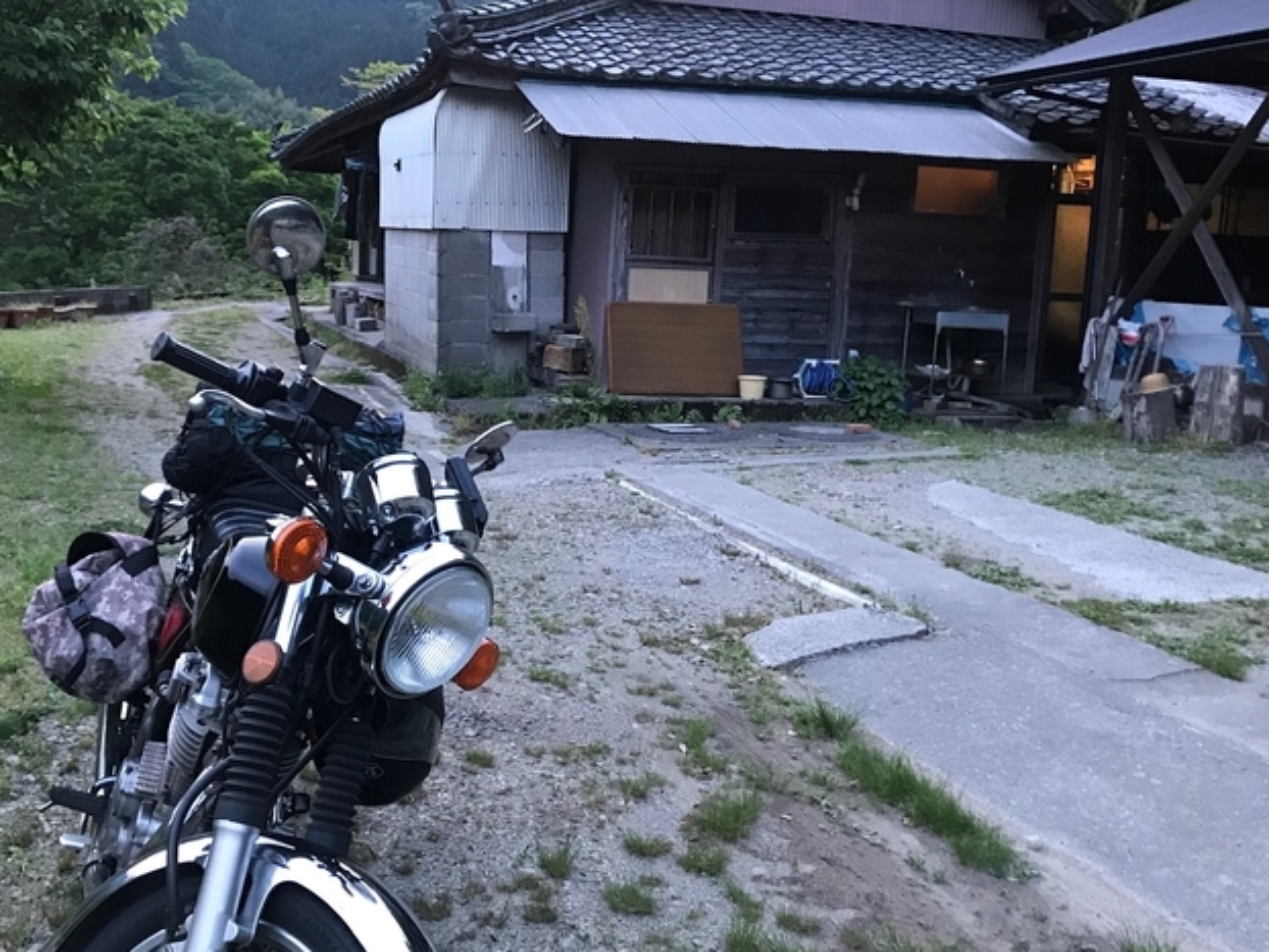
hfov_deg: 50.8
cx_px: 471
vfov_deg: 39.6
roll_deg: -2.6
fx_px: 1320
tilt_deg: -6.4
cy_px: 408
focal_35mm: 36
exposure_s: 1/15
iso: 64
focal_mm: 3.99
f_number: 1.8
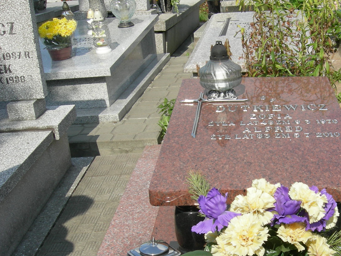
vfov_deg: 25.5
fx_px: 562
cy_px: 172
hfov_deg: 33.0
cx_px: 261
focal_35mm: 57
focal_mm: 7.5
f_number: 6
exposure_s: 1/300
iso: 64
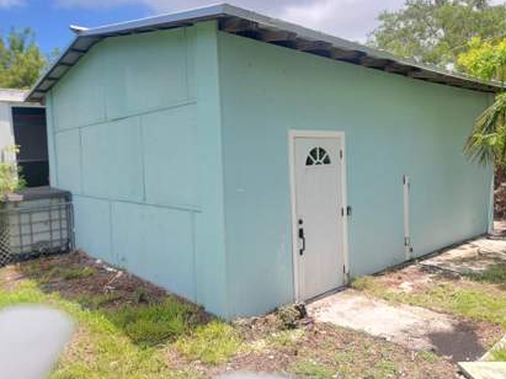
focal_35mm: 28
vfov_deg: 49.6
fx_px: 409
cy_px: 169
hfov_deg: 63.3
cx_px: 276
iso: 16
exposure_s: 1/259
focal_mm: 6.7
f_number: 1.8
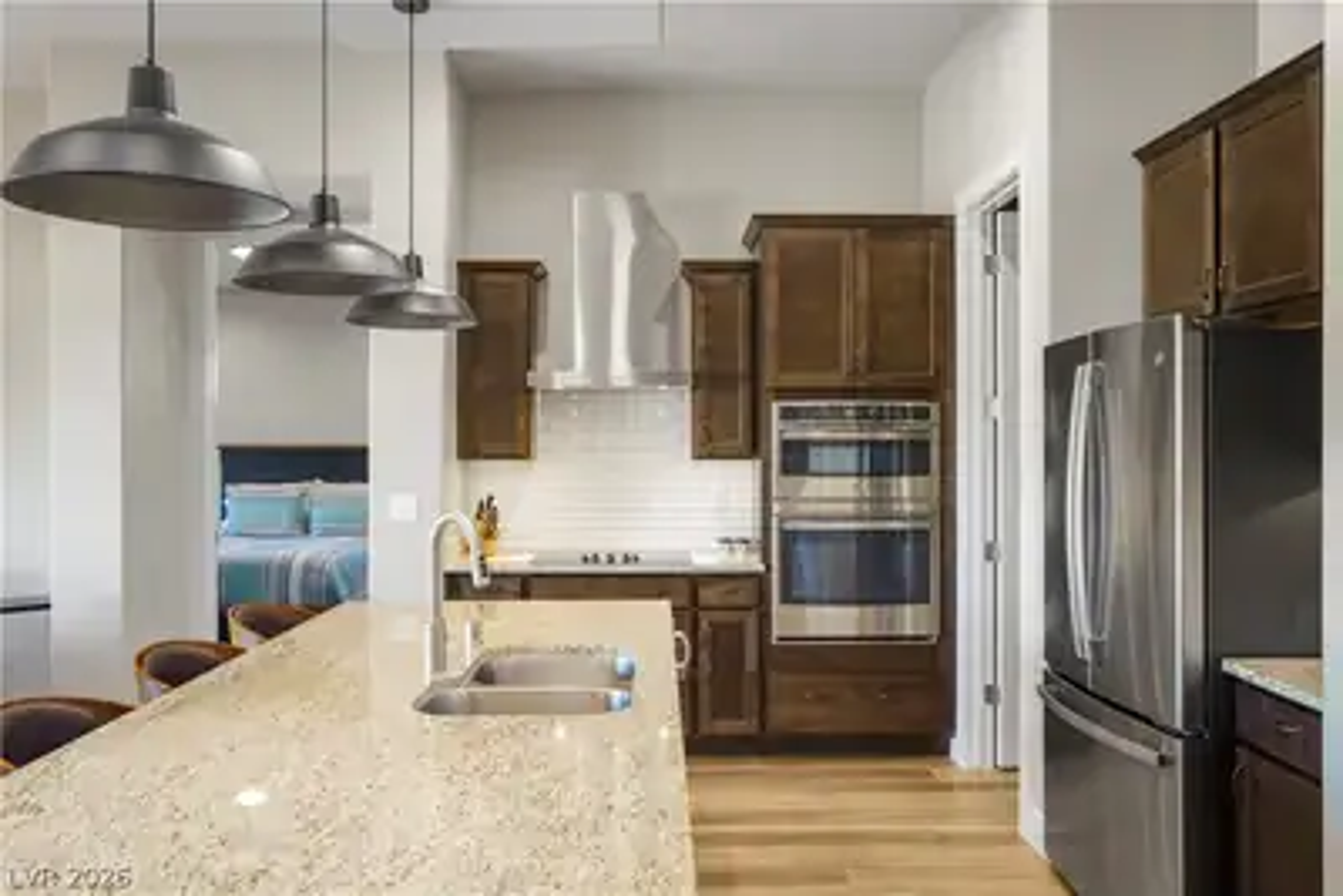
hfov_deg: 65.5
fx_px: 1045
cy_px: 448
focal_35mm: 28
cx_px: 672
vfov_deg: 46.4
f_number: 9
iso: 250
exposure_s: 1/2
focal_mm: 28
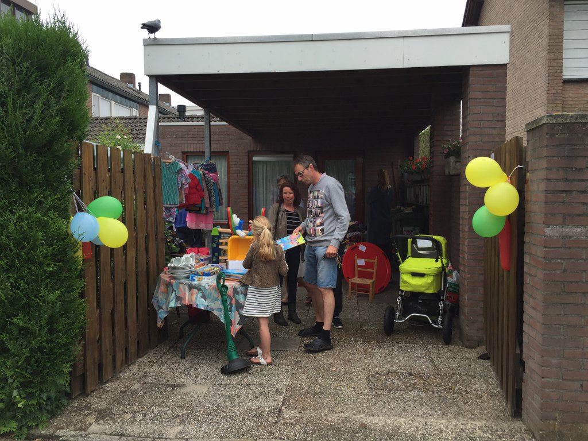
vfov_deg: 48.2
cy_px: 220
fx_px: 493
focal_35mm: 29
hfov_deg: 61.7
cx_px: 294
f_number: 2.2
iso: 32
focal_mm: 4.15
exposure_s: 1/444
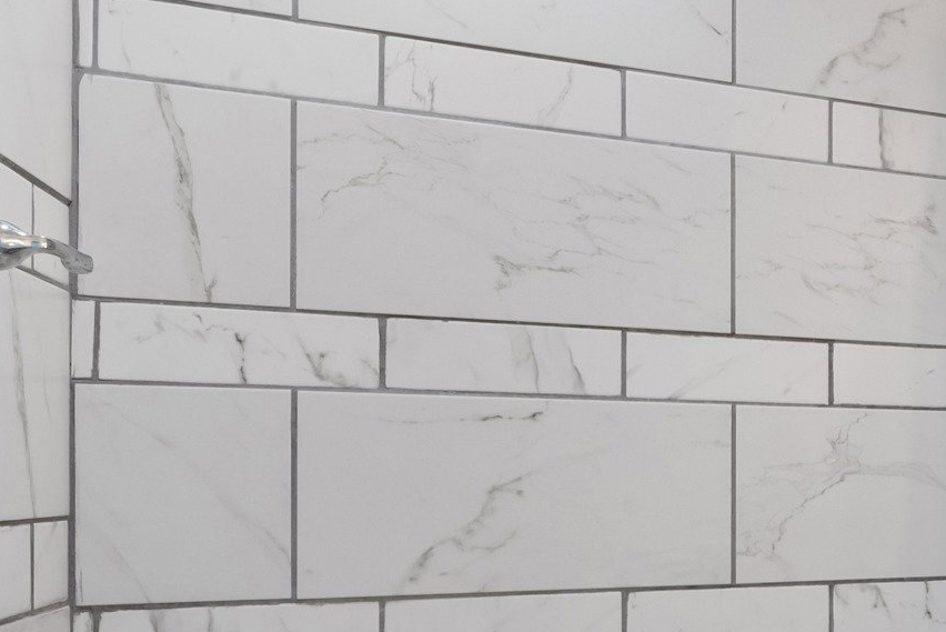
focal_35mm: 45
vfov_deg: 29.1
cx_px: 1118
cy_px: 478
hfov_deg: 34.9
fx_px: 1195
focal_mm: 15.5
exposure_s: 1/1.25
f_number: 8
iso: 500
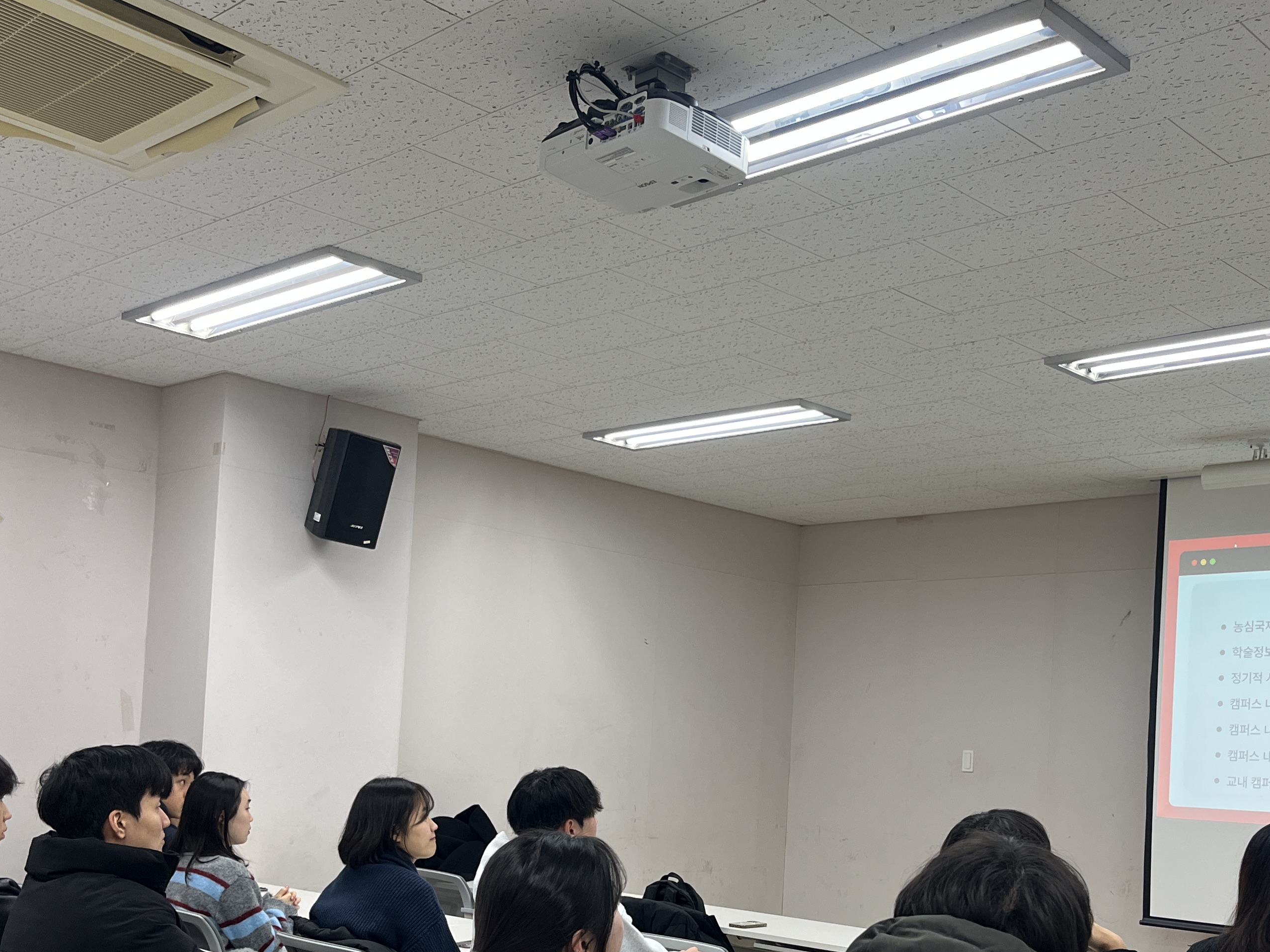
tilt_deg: +2.1
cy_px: 700
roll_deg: -2.9
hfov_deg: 45.5
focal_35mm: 41
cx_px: 759
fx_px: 1504
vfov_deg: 34.5
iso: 125
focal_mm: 5.1
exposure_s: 1/120
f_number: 1.6
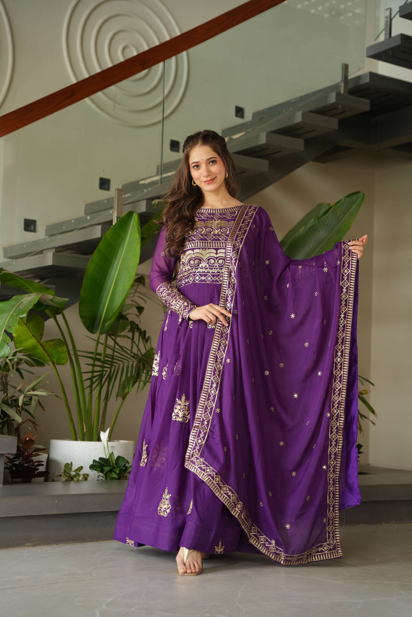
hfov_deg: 22.9
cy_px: 308
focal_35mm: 59
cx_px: 206
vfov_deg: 33.8
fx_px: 1016
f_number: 3.2
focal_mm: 59.2
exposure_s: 1/200
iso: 400
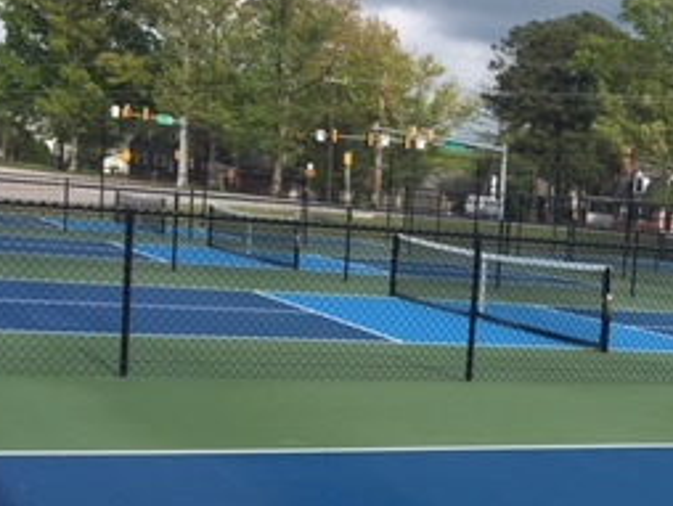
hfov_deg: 25.6
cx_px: 639
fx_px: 1421
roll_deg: -6.3
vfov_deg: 20.1
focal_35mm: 73
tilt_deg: -5.0
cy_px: 360
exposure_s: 1/1508
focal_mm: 4.15
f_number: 2.2
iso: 25
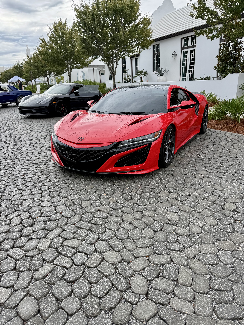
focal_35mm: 24
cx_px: 122
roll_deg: +1.2
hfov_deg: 56.8
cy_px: 162
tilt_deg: -17.4
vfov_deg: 71.6
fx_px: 226
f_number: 1.78
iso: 80
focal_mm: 6.76
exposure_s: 1/1091
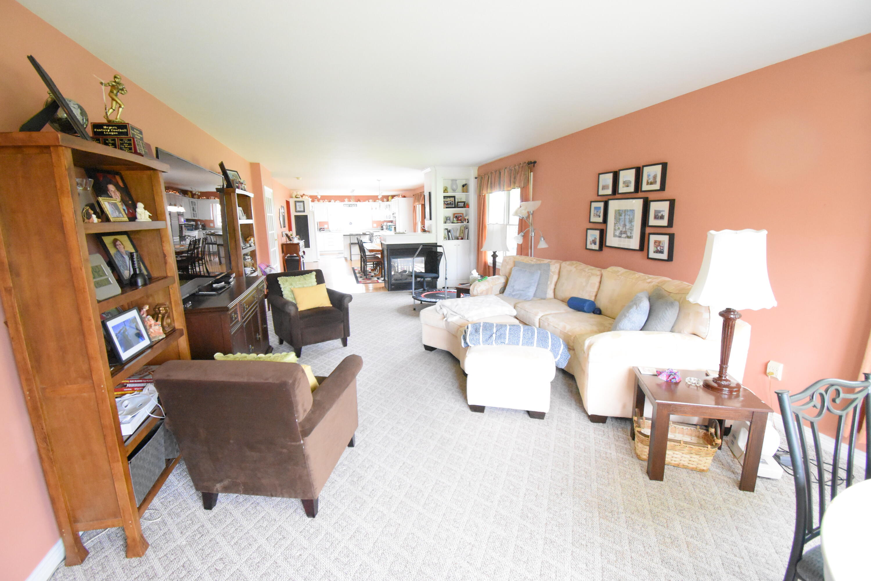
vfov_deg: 77.3
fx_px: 363
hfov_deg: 100.4
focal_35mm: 15
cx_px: 436
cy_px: 290
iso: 5600
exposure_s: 1/125
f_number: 4.5
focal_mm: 10
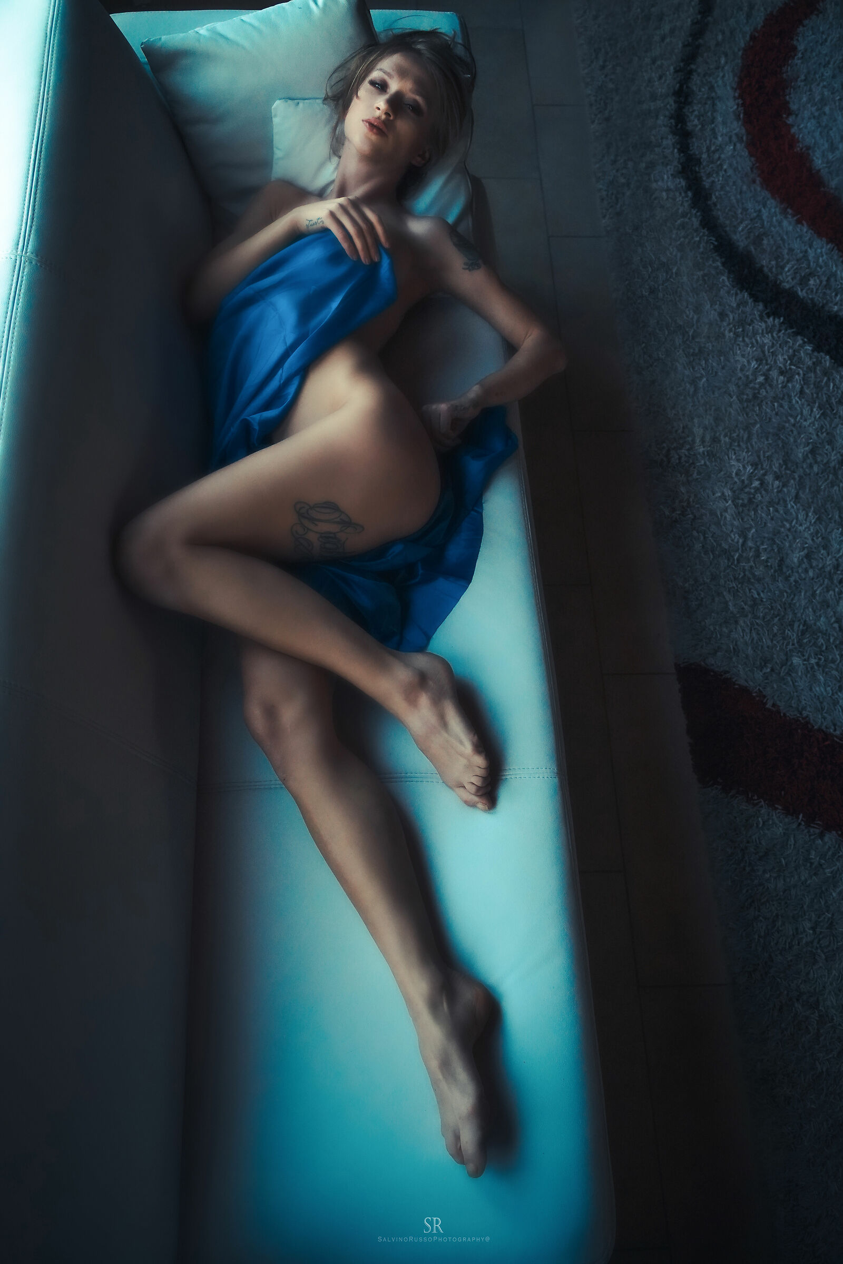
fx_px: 1054
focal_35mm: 30
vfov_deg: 61.9
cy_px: 632
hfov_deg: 43.6
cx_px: 422
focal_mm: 30
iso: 5000
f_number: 4
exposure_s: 1/500
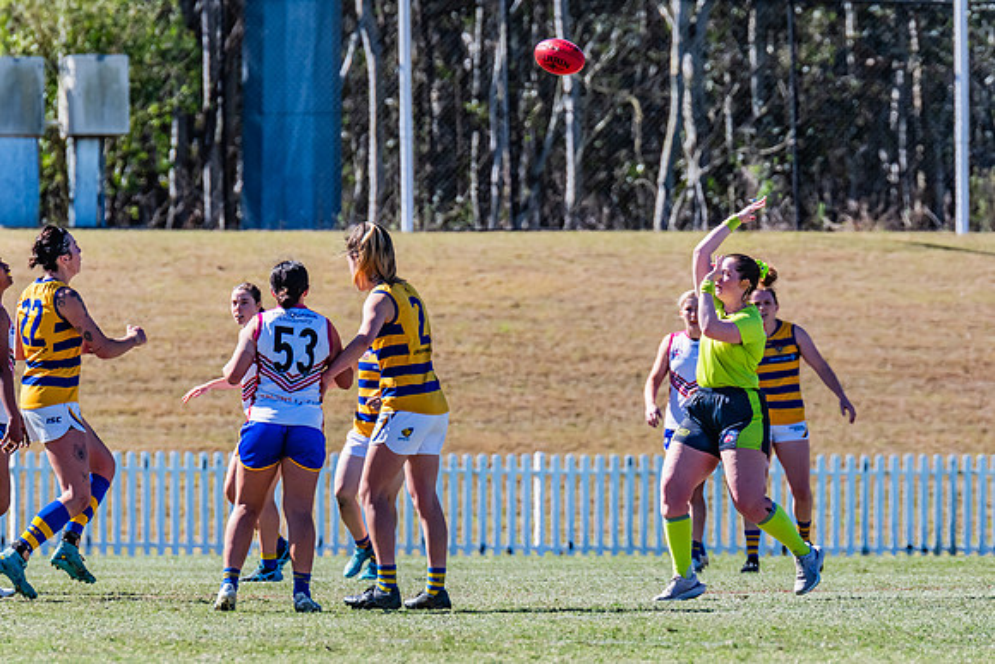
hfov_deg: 3.5
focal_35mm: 587
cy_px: 345
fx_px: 16235
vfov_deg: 2.3
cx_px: 693
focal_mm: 420
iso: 800
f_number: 8
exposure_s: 1/1600
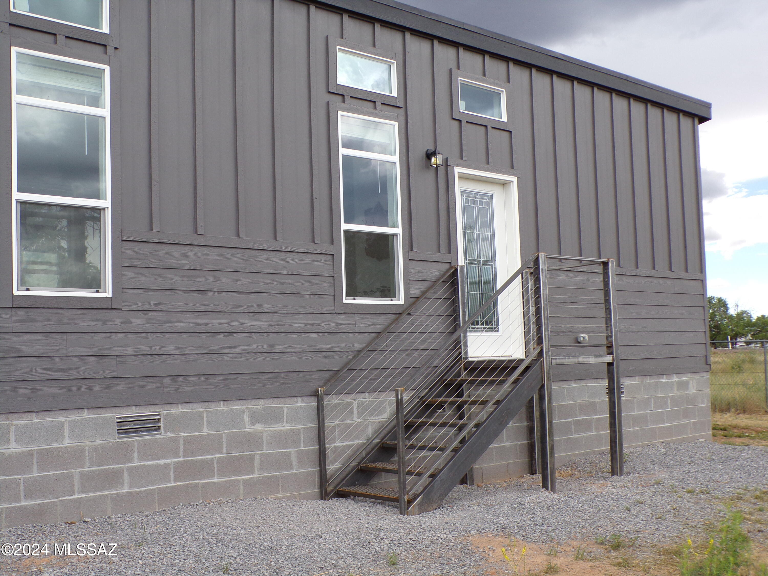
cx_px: 384
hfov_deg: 50.1
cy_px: 288
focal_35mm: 37
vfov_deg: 38.7
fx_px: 821
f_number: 4.9
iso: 80
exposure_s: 1/200
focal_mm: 6.6
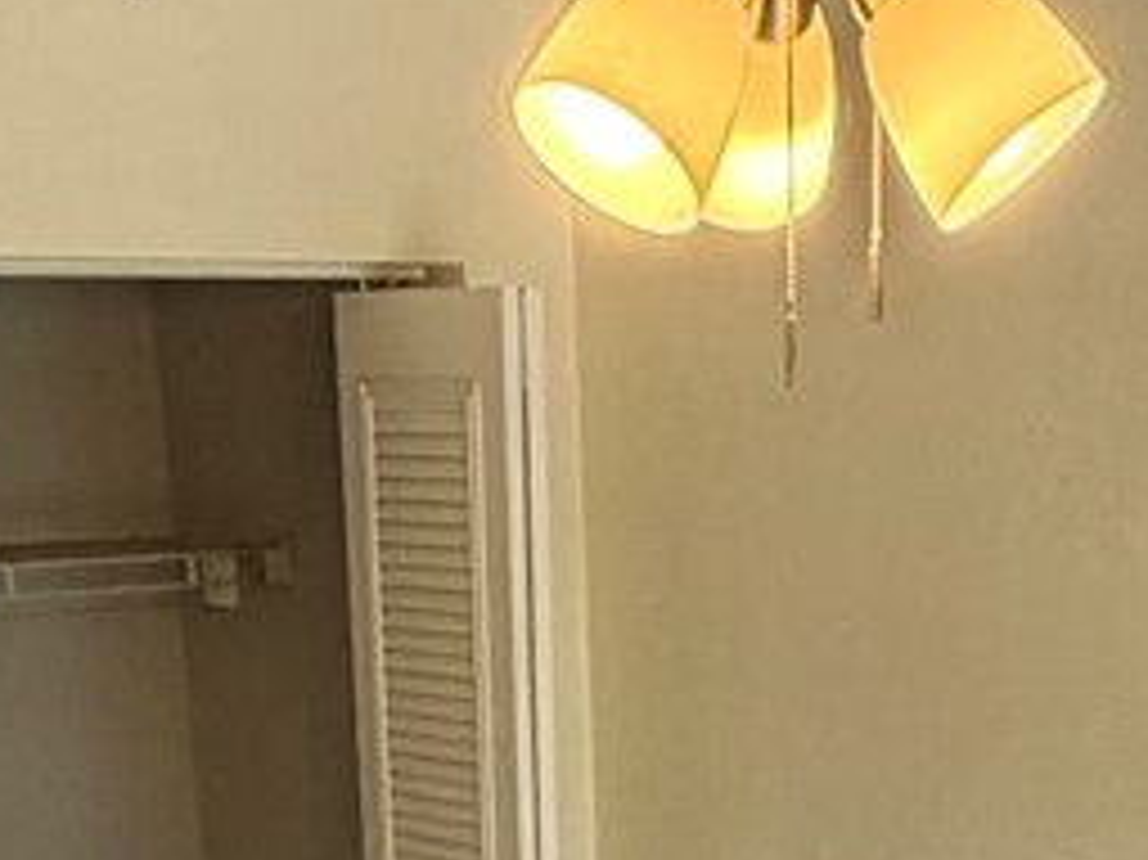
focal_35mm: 88
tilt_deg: -24.8
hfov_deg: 22.1
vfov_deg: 14.0
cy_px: 1738
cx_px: 806
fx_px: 2917
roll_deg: +0.6
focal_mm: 2.22
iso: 125
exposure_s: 1/121
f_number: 2.2
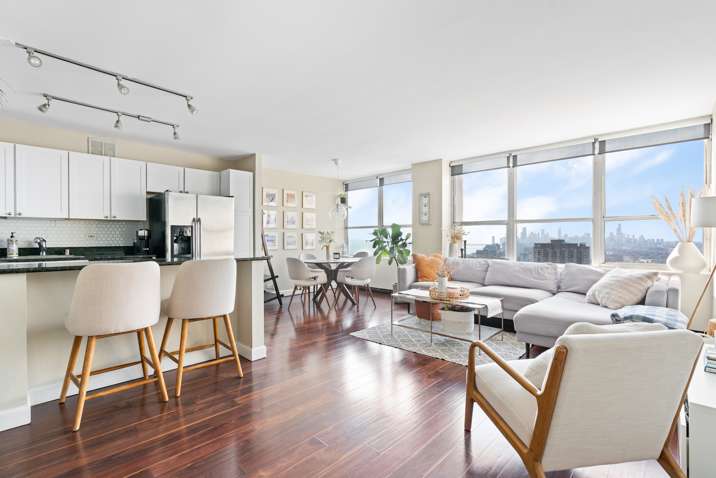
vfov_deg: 73.8
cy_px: 239
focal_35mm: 16
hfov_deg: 96.7
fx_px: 318
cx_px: 358
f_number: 7.1
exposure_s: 1/20
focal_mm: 16
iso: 320
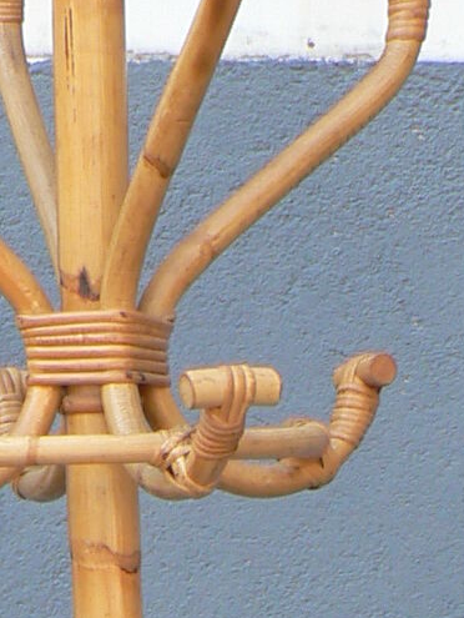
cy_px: 1293
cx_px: 60
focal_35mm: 186
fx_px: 3320
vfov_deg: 9.8
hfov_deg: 8.0
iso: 80
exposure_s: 1/125
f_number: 2.8
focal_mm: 6
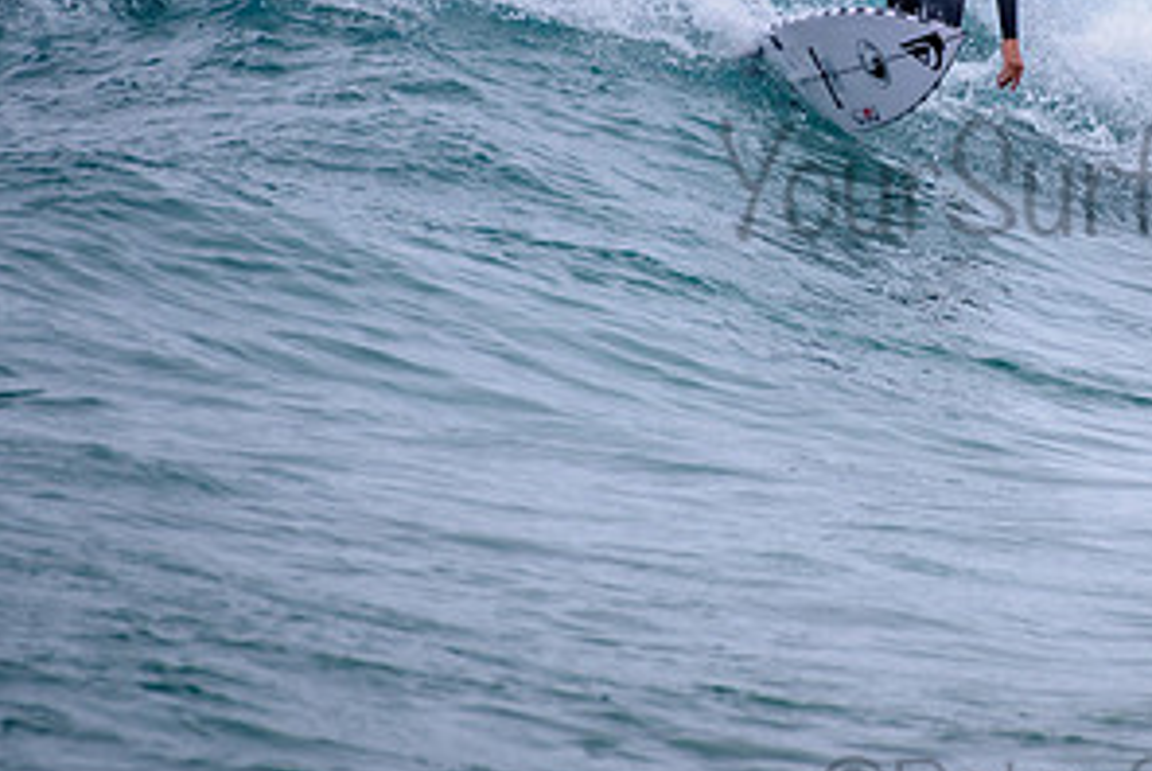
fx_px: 38469
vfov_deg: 1.1
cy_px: 45
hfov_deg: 1.7
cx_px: 927
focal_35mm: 1201
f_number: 5.6
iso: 140
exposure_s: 1/2000
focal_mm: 500
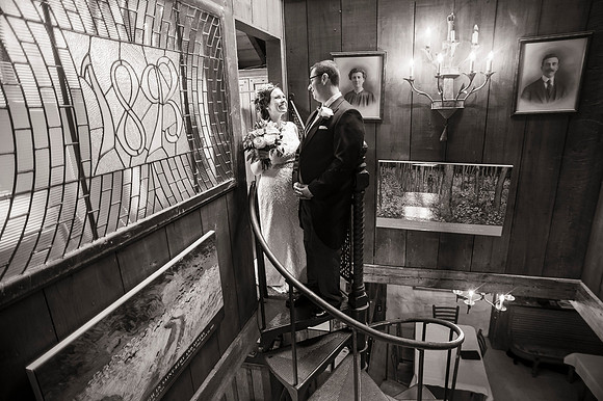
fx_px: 335
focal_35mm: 20
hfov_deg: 84.0
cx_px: 302
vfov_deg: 61.9
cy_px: 200
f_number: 2.8
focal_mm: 20
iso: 1000
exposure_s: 1/50
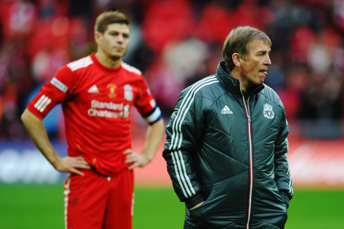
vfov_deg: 3.4
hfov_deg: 5.2
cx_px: 172
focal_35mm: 400
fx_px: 3819
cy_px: 114
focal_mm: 400
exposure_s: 1/1000
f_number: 2.8
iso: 1250
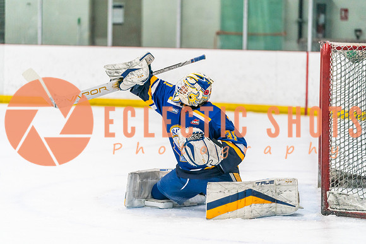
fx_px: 1403
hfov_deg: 14.9
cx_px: 183
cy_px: 122
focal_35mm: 138
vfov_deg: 9.9
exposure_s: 1/1250
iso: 3200
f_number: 2.8
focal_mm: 138
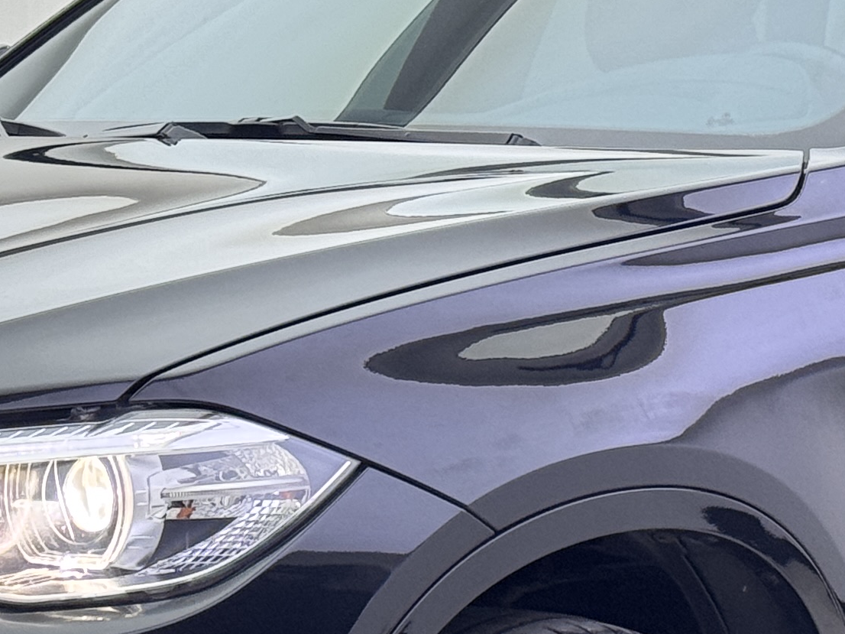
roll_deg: -0.5
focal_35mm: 175
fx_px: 4271
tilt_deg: -2.6
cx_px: 451
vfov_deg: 8.5
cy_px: 321
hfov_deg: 11.3
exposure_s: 1/100
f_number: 1.78
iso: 100
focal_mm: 6.76
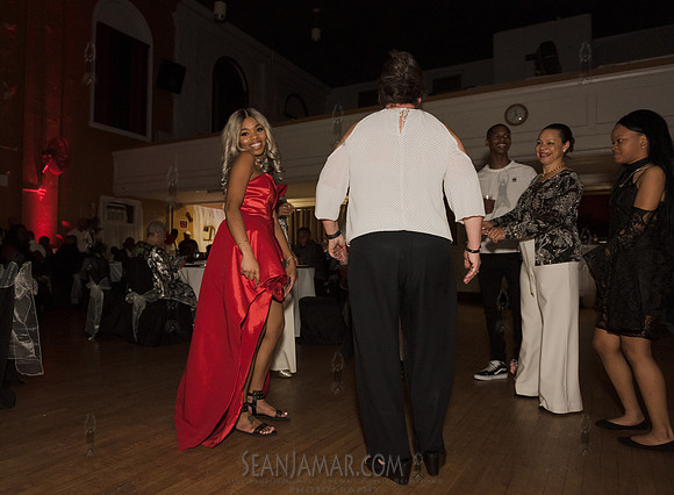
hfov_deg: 67.3
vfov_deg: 52.3
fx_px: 504
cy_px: 243
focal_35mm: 26
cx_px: 296
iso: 2000
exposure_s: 1/400
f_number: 3.5
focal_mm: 24
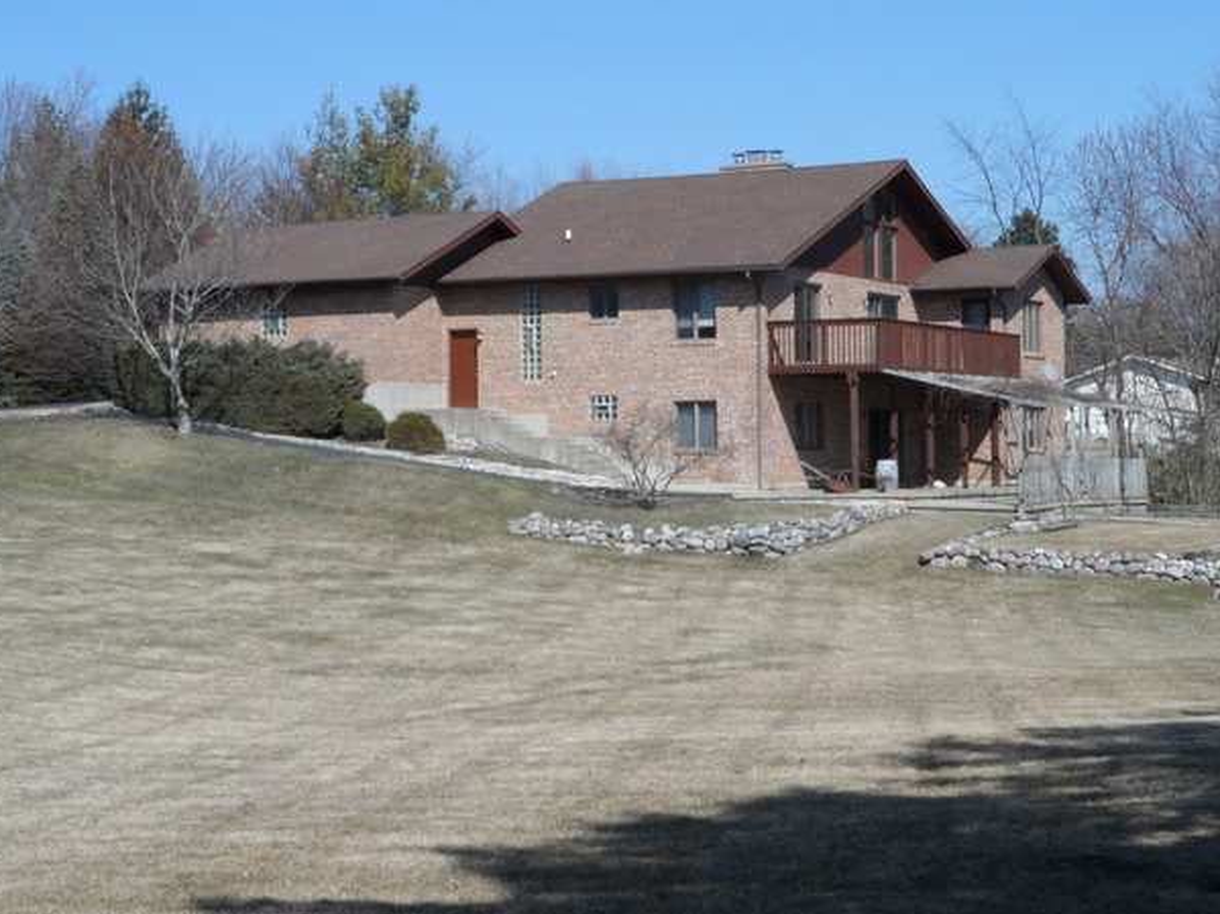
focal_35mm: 78
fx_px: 2748
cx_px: 637
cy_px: 440
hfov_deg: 25.0
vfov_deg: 18.9
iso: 100
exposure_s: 1/750
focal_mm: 11.9
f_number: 4.3
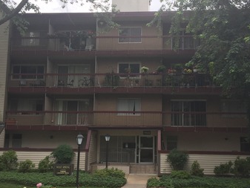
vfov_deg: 32.9
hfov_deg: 42.9
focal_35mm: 44
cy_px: 97
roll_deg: -0.8
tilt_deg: +8.2
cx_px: 136
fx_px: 318
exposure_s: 1/476
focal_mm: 4.15
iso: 32
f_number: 2.2
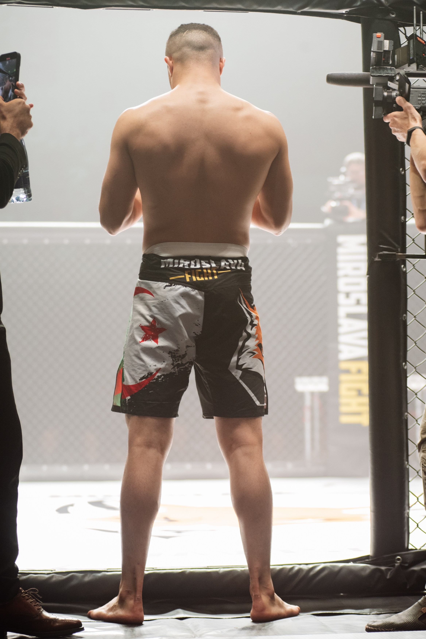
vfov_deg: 21.5
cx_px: 213
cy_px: 320
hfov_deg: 14.4
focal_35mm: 95
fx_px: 1685
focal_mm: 95
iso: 2000
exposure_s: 1/250
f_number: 4
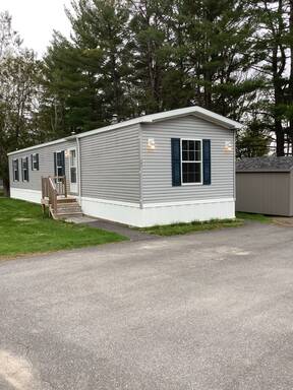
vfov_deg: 58.4
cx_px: 146
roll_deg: +2.3
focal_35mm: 31
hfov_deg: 45.4
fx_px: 350
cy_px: 195
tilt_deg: -4.5
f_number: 2.4
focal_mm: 3.3
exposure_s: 1/312
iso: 25
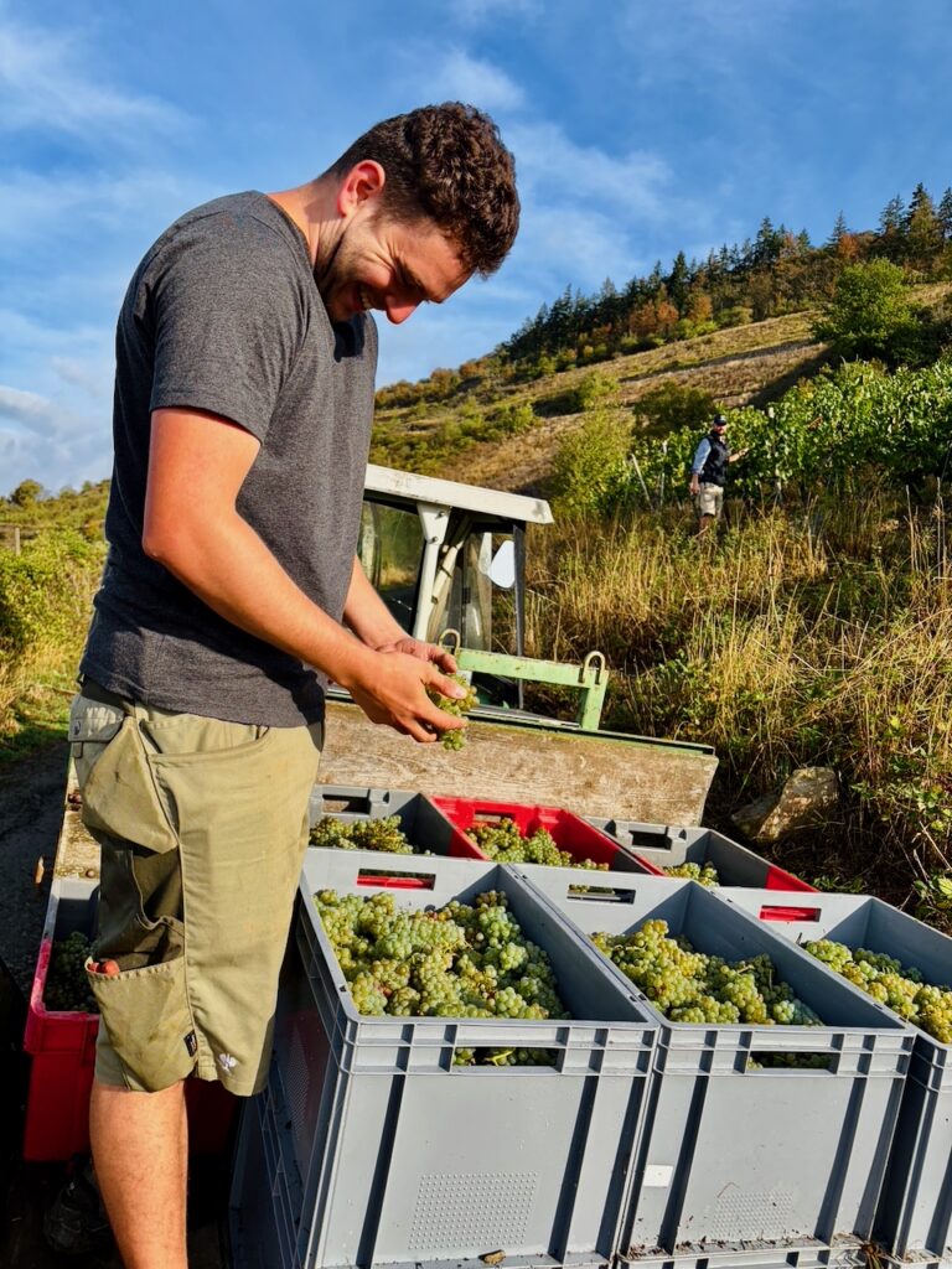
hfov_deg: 53.1
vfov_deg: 67.3
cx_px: 476
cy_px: 634
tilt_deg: -3.0
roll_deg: -5.2
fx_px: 953
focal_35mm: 26
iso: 50
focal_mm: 5.96
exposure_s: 1/2985
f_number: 1.6
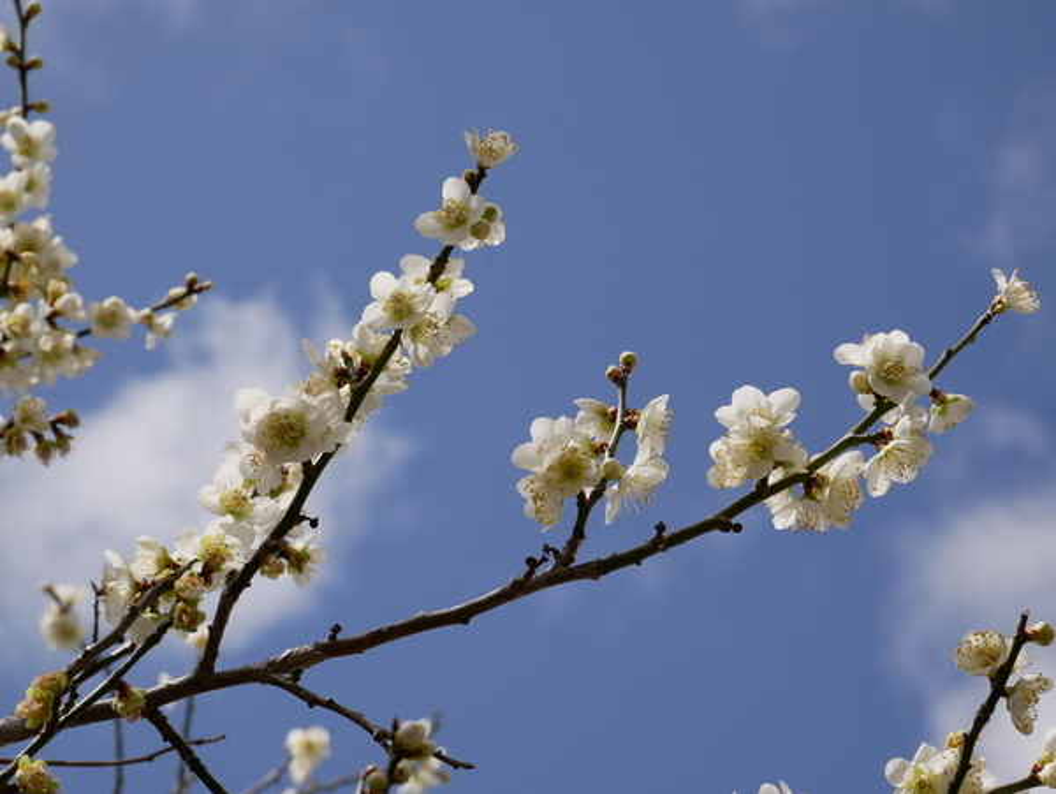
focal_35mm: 120
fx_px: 3664
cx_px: 528
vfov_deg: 12.4
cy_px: 397
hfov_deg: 16.4
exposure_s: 1/640
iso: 200
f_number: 10
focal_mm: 60
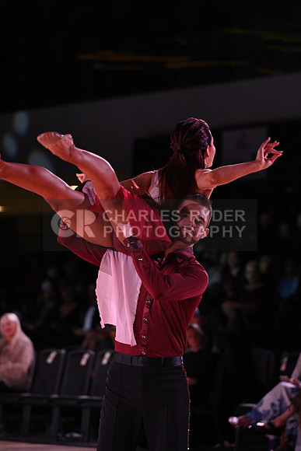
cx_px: 150
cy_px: 226
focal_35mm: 170
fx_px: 2131
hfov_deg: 8.1
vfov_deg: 12.1
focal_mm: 170
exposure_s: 1/320
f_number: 4.8
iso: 3200
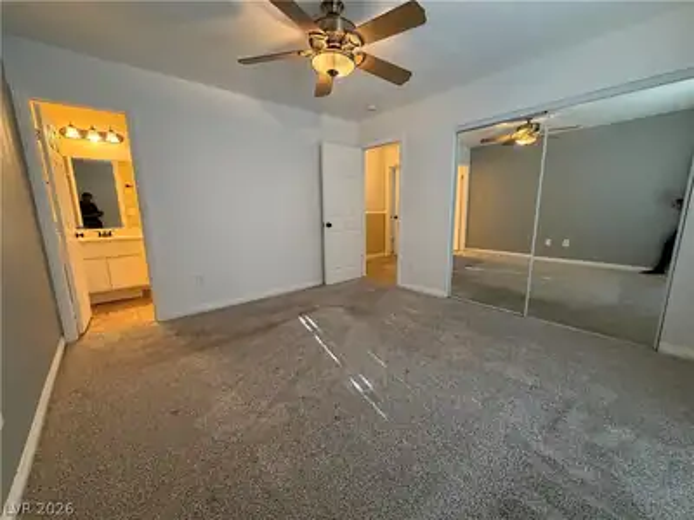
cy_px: 260
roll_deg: +0.4
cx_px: 347
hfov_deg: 102.1
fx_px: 281
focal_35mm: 14
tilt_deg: -10.5
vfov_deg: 85.7
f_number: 2.2
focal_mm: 2.22
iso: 320
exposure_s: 1/60
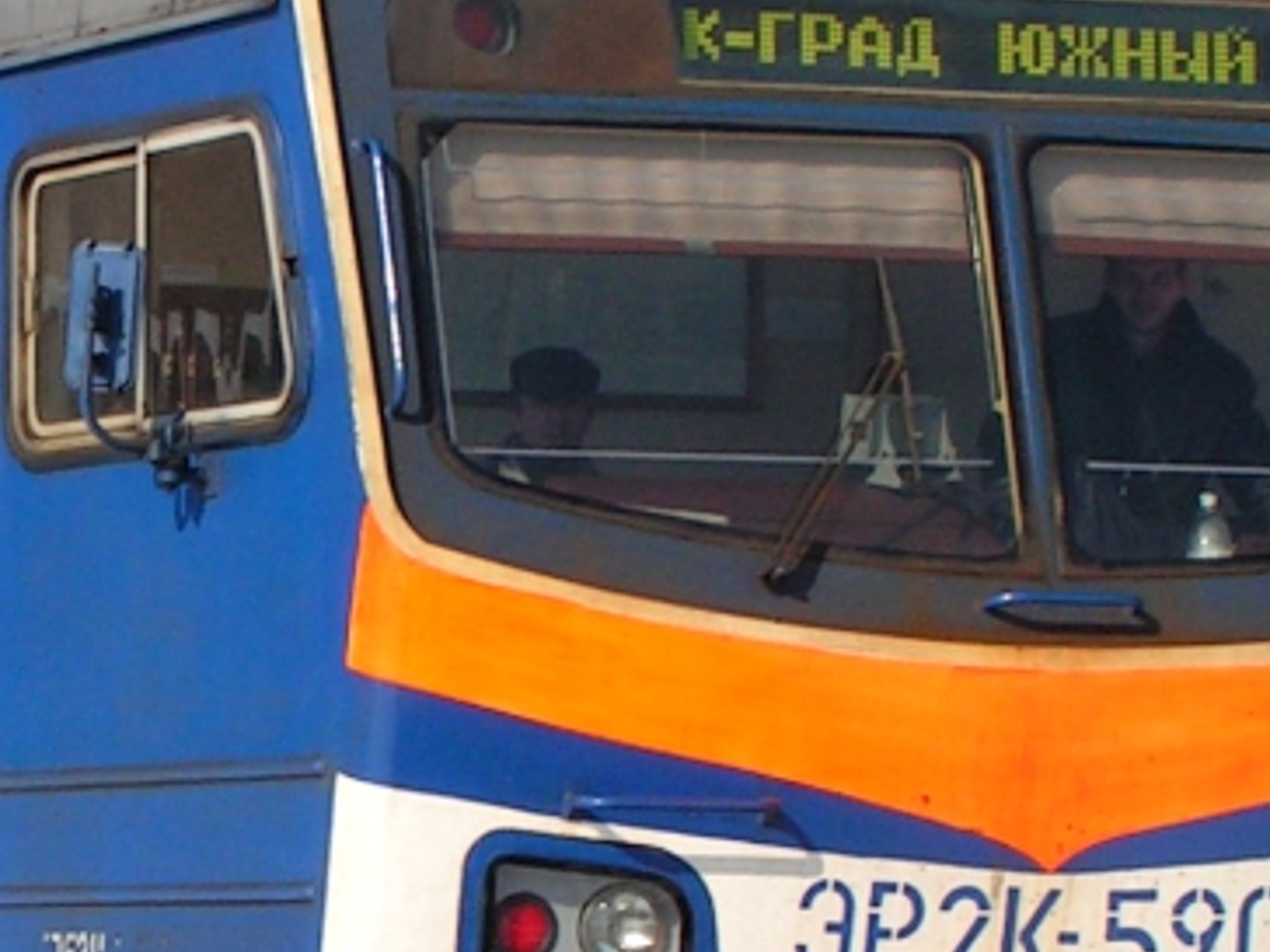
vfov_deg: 6.7
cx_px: 154
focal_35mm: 221
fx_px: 8108
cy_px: 614
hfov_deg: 8.9
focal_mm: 11.1
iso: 50
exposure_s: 1/640
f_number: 5.6
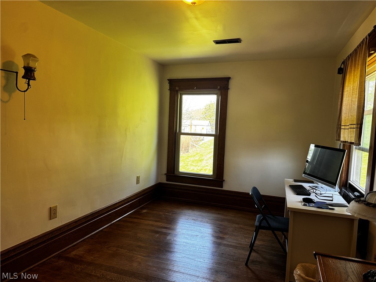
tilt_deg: -4.8
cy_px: 141
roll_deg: -2.0
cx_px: 188
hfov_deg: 71.6
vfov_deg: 56.8
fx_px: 261
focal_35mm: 24
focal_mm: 6.76
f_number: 1.78
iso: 160
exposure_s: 1/120
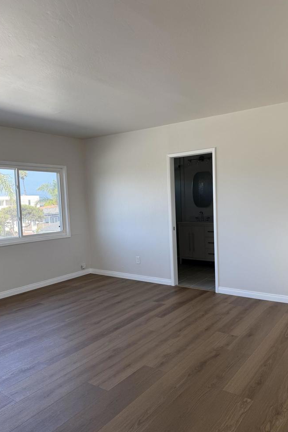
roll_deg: +1.6
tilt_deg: -4.1
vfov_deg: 69.4
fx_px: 312
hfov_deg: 49.5
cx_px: 156
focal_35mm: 26
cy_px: 222
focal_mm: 6.76
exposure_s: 1/272
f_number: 1.78
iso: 80
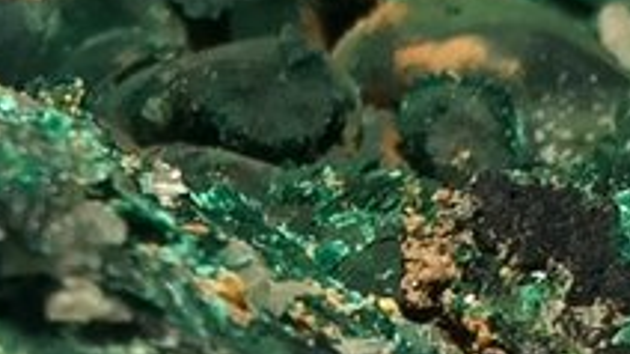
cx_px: -401
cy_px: 646
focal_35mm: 238
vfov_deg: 5.0
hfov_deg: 8.8
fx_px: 3974
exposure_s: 1/126
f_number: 2.2
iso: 32
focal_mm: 4.15
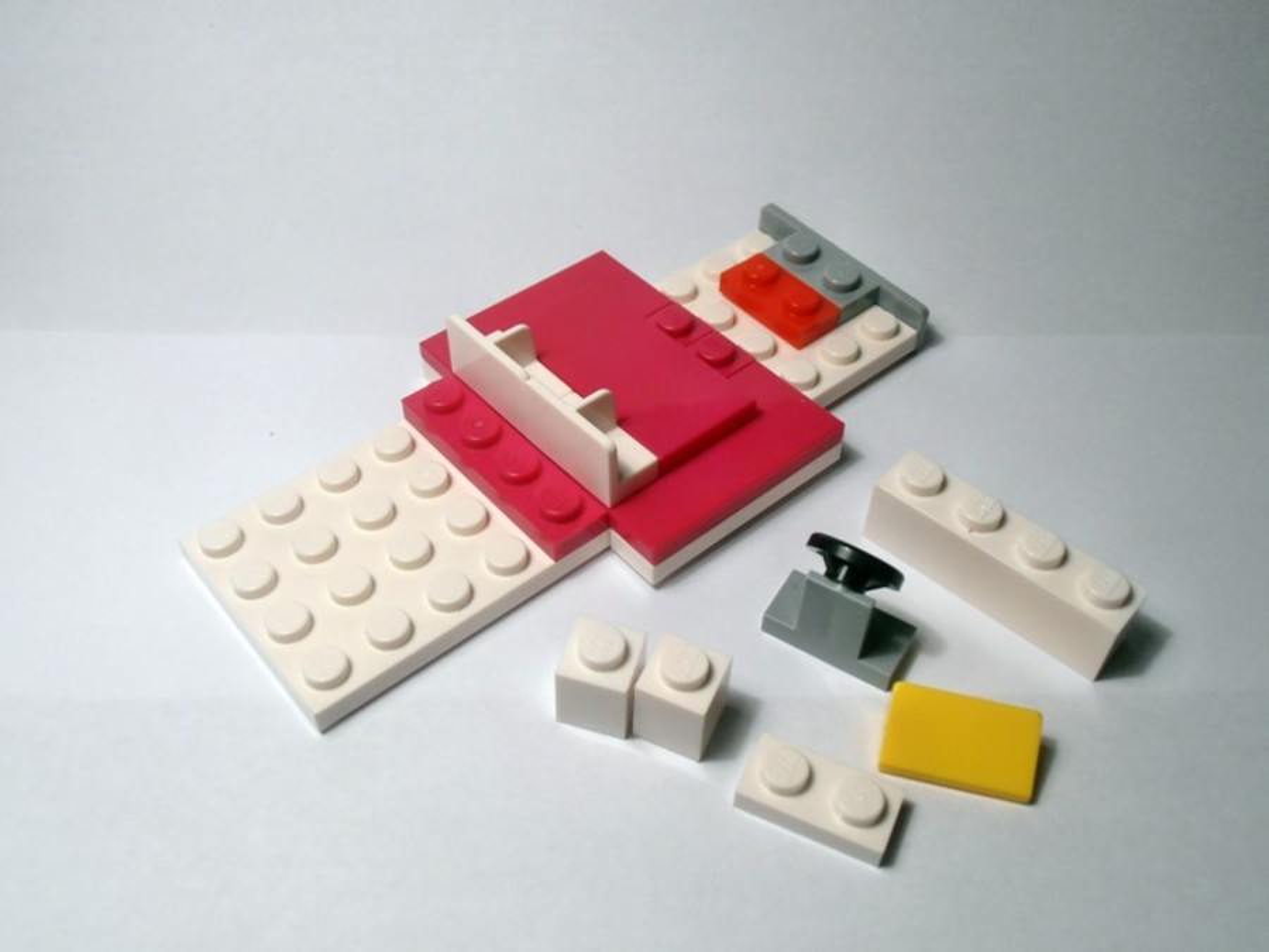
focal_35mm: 37
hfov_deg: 50.1
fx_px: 1356
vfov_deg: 38.7
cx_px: 634
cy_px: 476
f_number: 3.9
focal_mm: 6.61
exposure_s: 1/100
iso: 80
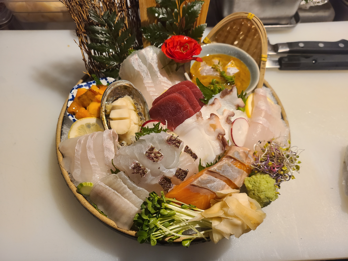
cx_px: 174
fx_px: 261
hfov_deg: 67.3
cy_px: 130
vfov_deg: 53.1
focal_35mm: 26
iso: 320
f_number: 1.8
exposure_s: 1/39
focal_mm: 5.4
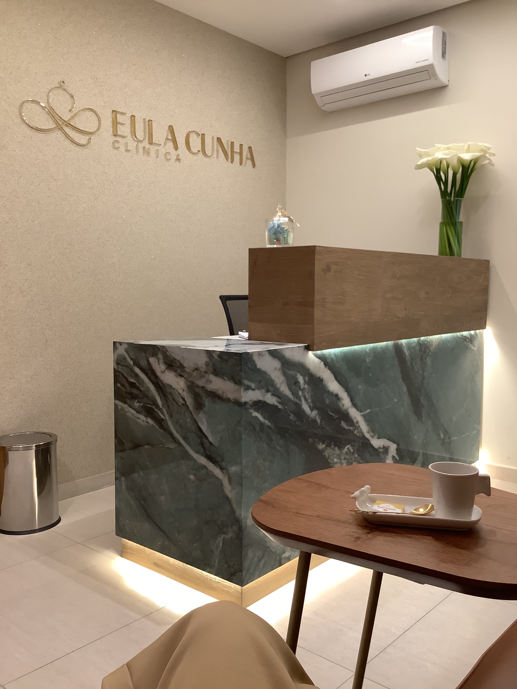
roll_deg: +0.0
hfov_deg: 45.4
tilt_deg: -3.7
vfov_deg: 58.4
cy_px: 344
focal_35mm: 31
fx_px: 617
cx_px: 258
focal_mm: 3.3
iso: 160
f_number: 2.4
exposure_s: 1/60
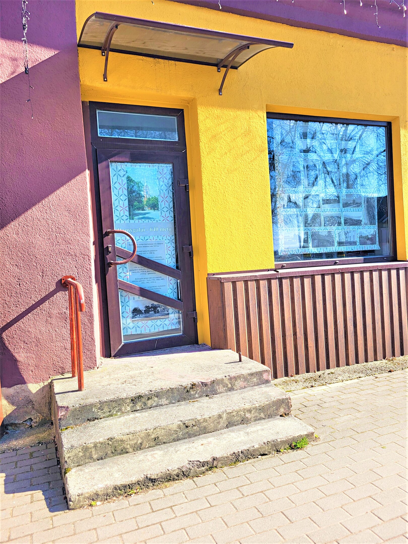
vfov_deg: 67.3
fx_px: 409
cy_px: 272
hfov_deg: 53.1
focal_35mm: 26
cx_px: 204
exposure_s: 1/790
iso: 40
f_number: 1.8
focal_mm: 5.4
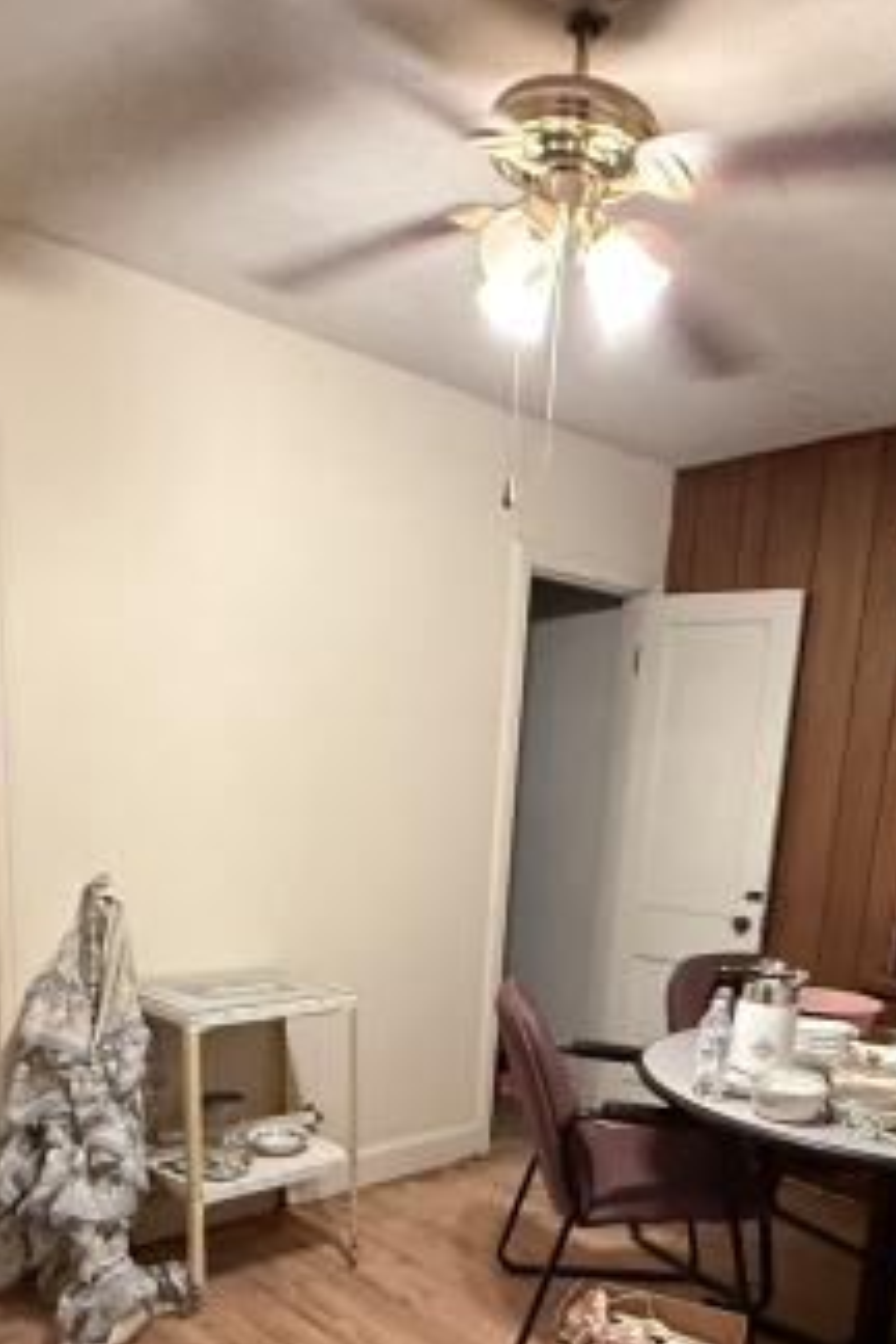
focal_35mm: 30
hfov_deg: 43.6
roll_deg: -3.7
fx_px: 1120
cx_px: 479
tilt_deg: -11.5
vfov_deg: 58.4
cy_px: 1025
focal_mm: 2.22
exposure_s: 1/60
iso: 800
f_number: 2.2
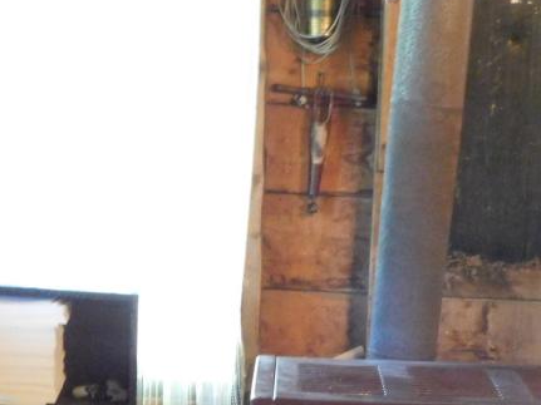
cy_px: 465
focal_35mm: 107
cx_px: 362
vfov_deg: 13.5
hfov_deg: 18.3
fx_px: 1672
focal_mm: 8
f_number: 3.7
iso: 800
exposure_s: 1/4
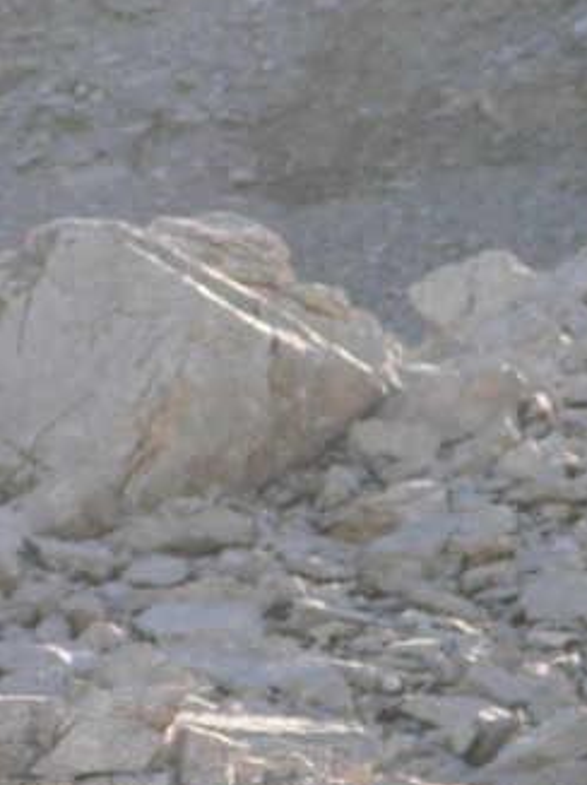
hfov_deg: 2.2
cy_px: 320
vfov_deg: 3.0
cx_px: -2
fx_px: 14942
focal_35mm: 660
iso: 50
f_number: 4.2
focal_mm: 71.2
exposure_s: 1/120
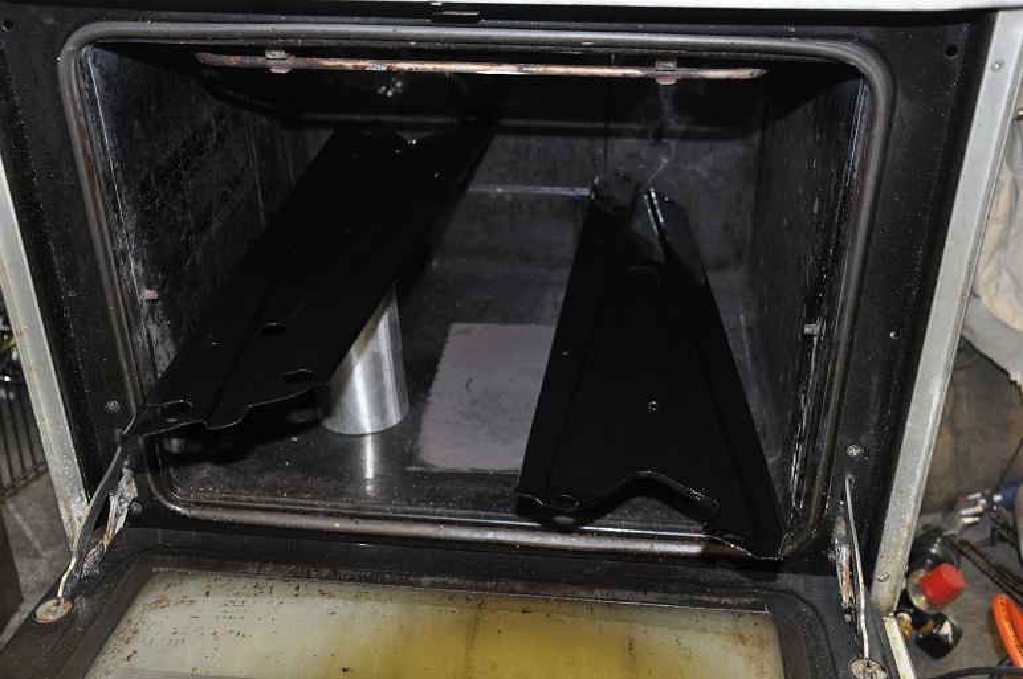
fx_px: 1064
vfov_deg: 35.4
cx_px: 512
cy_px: 340
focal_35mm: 38
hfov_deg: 51.3
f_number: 4
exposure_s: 1/60
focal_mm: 25
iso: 800
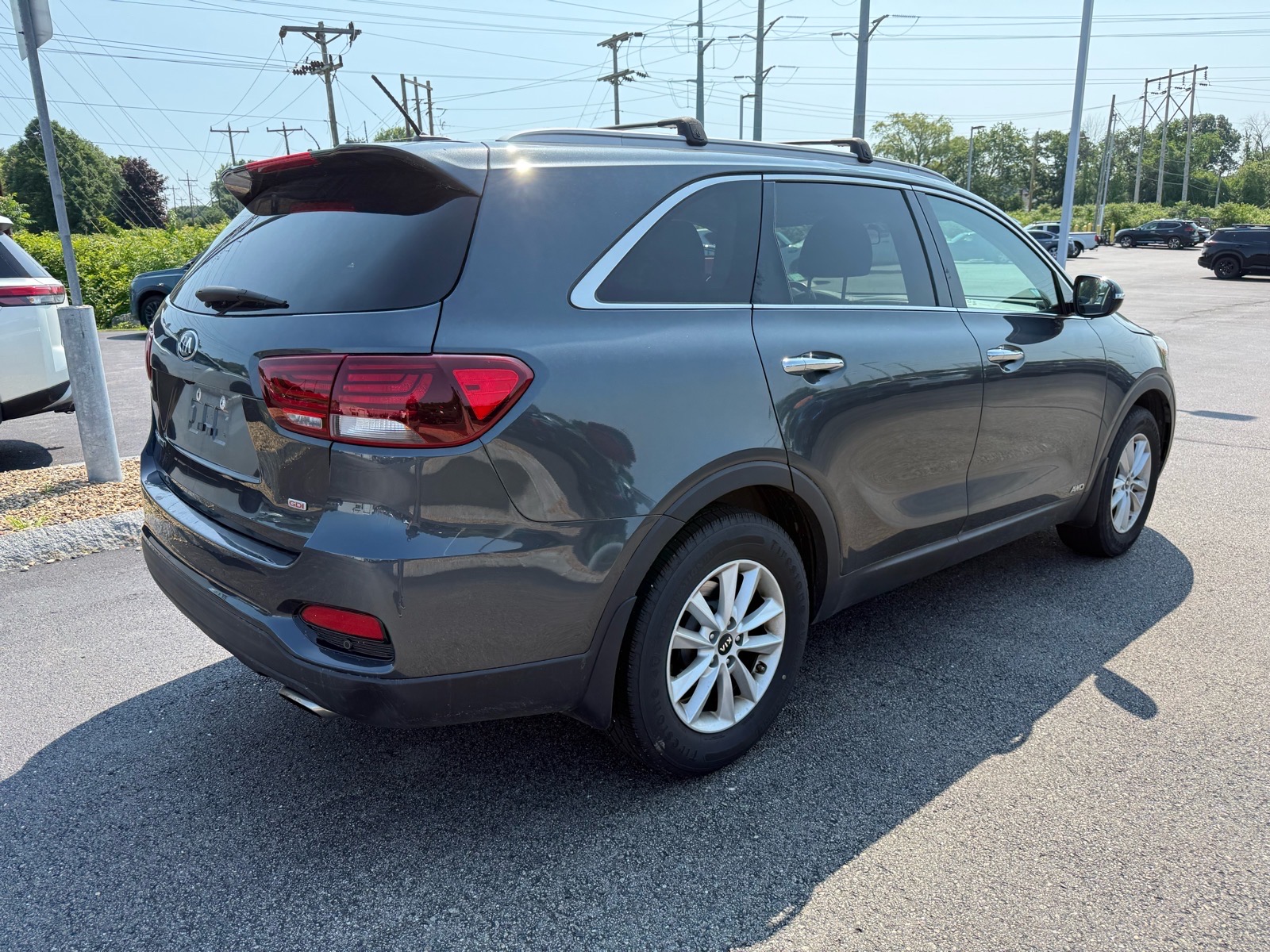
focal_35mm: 24
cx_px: 635
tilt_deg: -11.8
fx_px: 881
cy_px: 476
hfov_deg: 71.6
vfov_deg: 56.8
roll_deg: -0.1
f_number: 1.78
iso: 100
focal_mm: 6.76
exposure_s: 1/2110
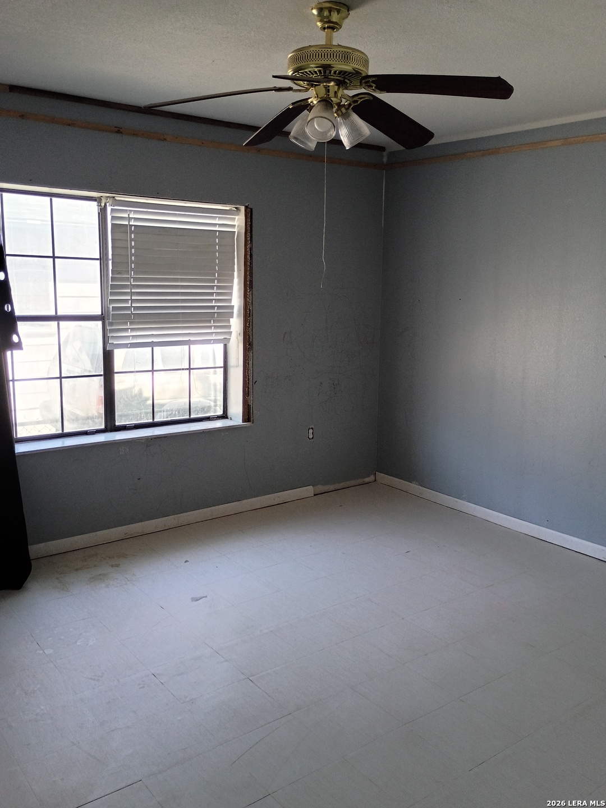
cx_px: 303
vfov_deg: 61.7
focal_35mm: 29
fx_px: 677
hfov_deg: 48.2
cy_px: 404
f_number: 1.8
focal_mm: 4.27
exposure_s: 1/60
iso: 210
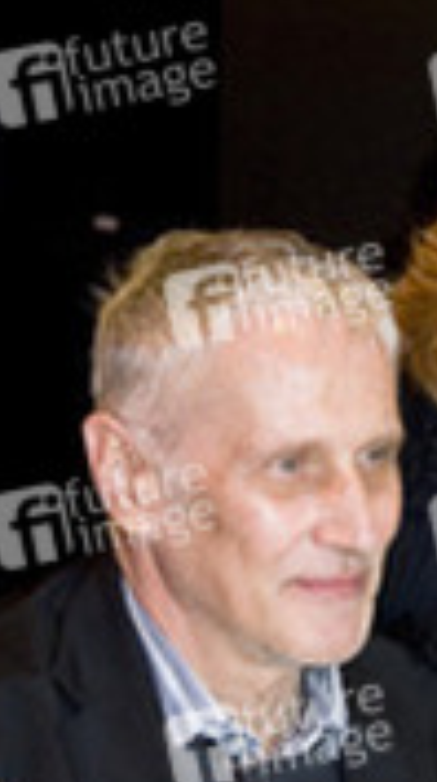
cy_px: 627
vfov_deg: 16.7
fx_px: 2648
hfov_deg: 9.2
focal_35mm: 128
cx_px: 600
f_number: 3.5
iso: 1250
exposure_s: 1/40
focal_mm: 48
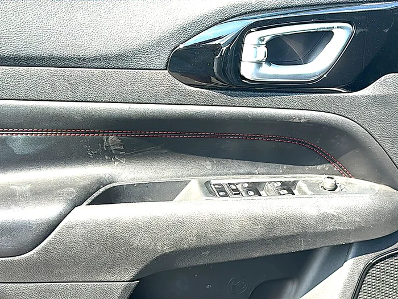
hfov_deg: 40.4
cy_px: 150
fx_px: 540
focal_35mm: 47
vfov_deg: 30.9
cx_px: 199
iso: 80
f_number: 1.78
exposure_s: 1/584
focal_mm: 6.86
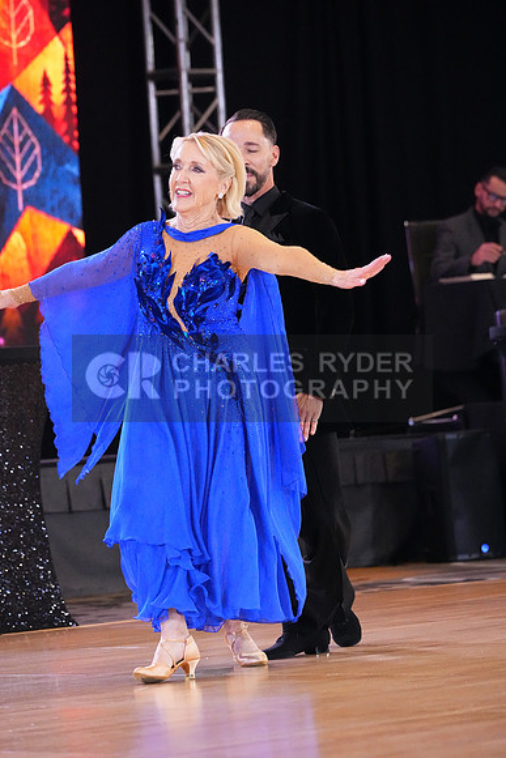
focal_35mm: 200
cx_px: 253
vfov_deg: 10.3
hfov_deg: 6.9
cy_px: 379
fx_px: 4214
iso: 12800
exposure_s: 1/400
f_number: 5.6
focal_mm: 200
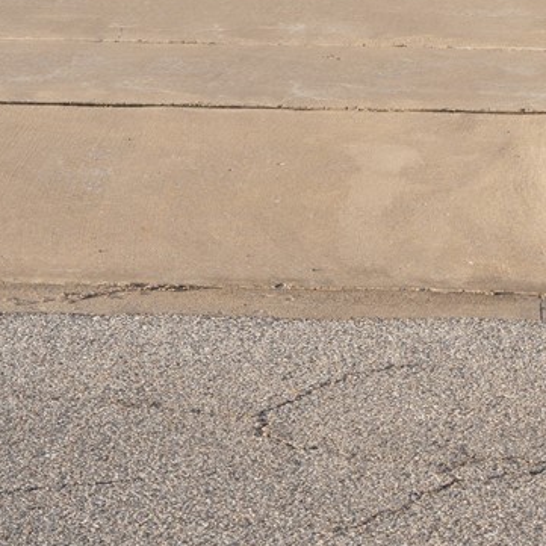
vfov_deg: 10.4
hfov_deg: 10.6
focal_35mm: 163
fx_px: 2917
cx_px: 560
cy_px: -231
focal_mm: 34.1
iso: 125
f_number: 9
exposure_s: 1/80
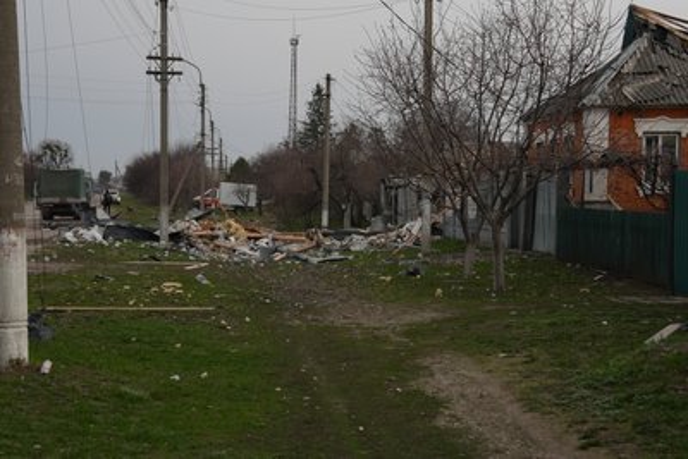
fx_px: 1338
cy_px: 230
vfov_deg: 19.5
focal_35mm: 70
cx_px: 344
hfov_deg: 28.8
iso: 1250
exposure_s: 1/800
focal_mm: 70
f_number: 6.3
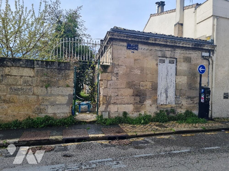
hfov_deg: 67.3
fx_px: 172
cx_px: 114
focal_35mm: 26
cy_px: 86
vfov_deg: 53.1
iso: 50
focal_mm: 5.4
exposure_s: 1/1660
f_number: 1.8
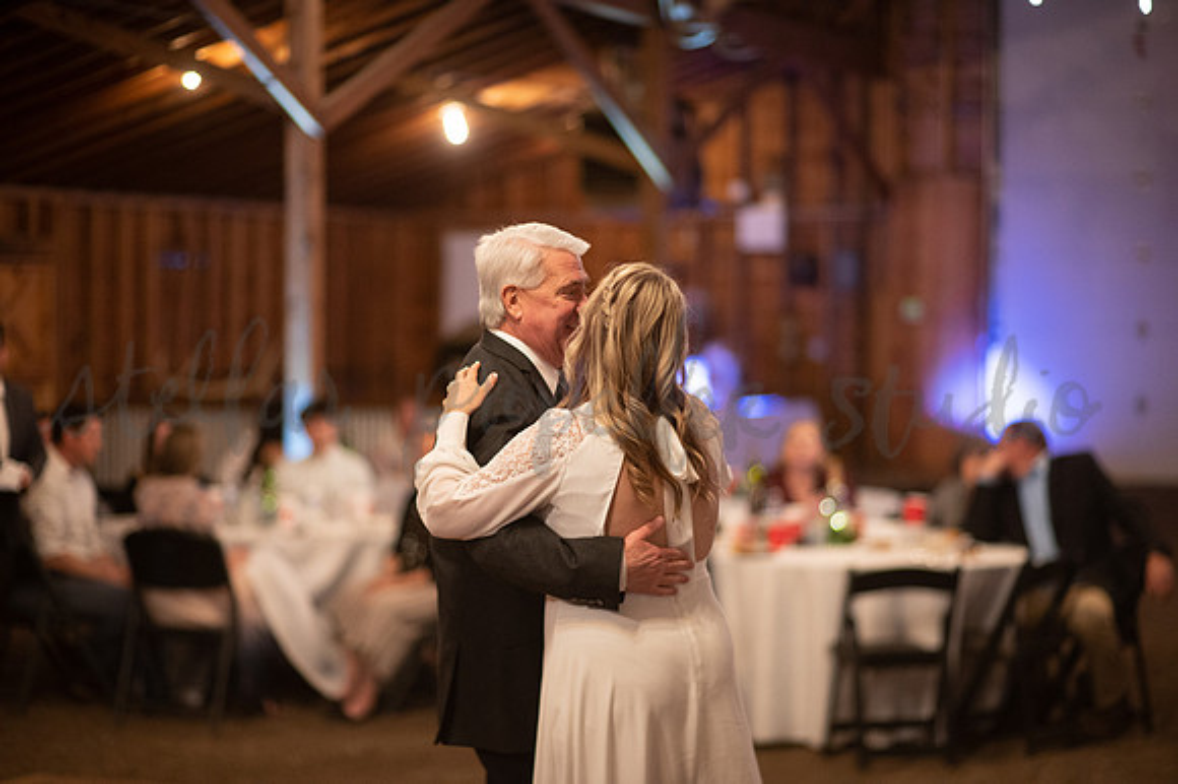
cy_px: 392
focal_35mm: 85
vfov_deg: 16.1
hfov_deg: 23.9
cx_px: 589
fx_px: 2780
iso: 2500
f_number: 1.4
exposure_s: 1/200
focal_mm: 85
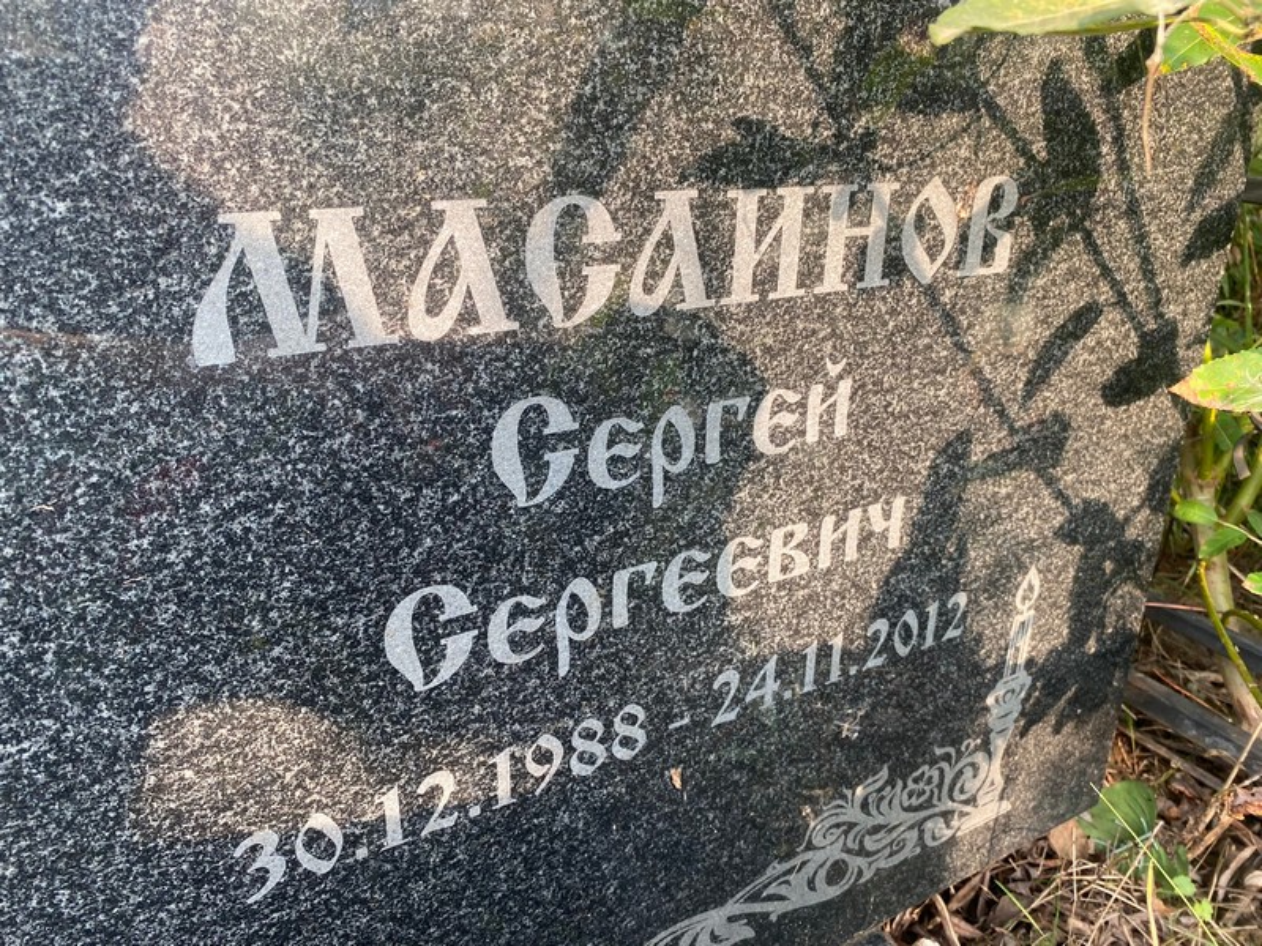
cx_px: 631
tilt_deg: -24.6
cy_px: 473
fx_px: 948
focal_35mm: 26
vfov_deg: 53.1
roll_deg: -0.4
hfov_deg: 67.3
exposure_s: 1/122
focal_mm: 4.25
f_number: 1.8
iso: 50
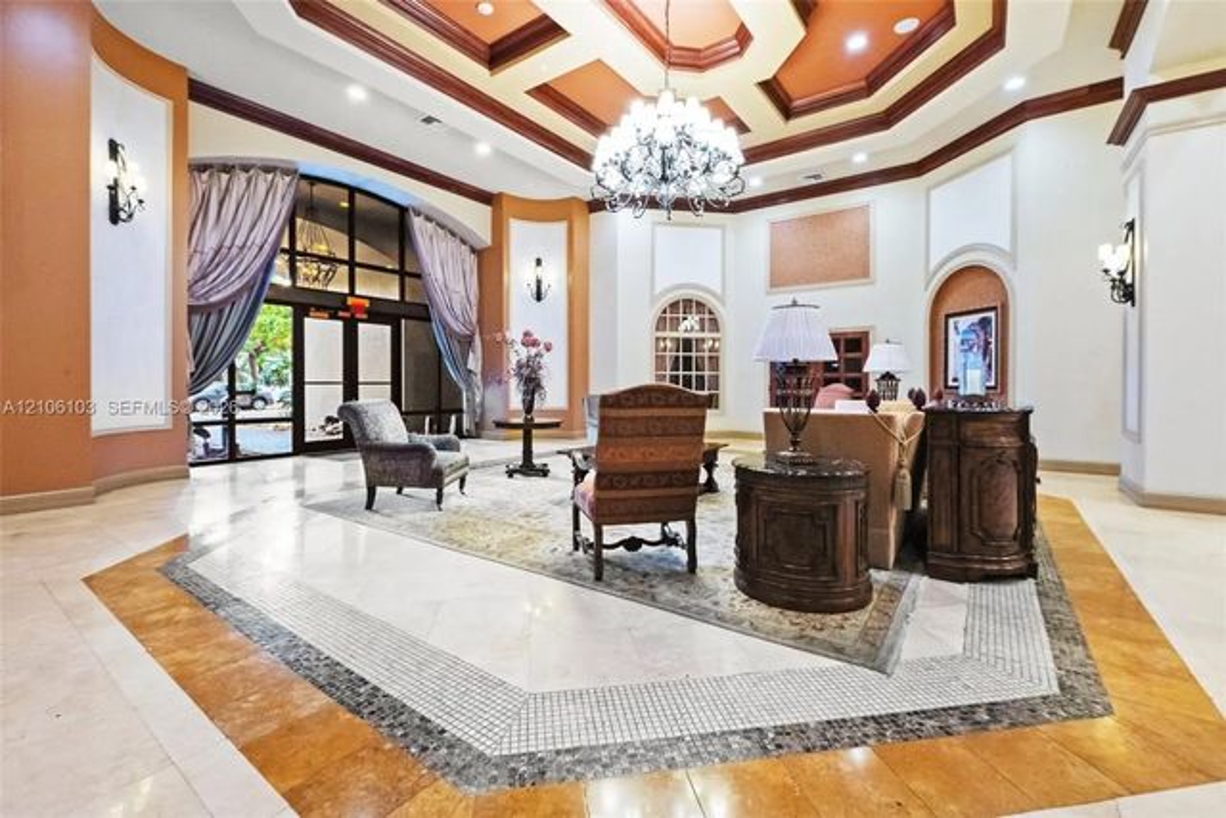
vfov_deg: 77.4
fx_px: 511
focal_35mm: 15
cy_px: 409
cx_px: 613
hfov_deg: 100.4
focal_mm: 15
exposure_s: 1/15
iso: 9000
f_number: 8
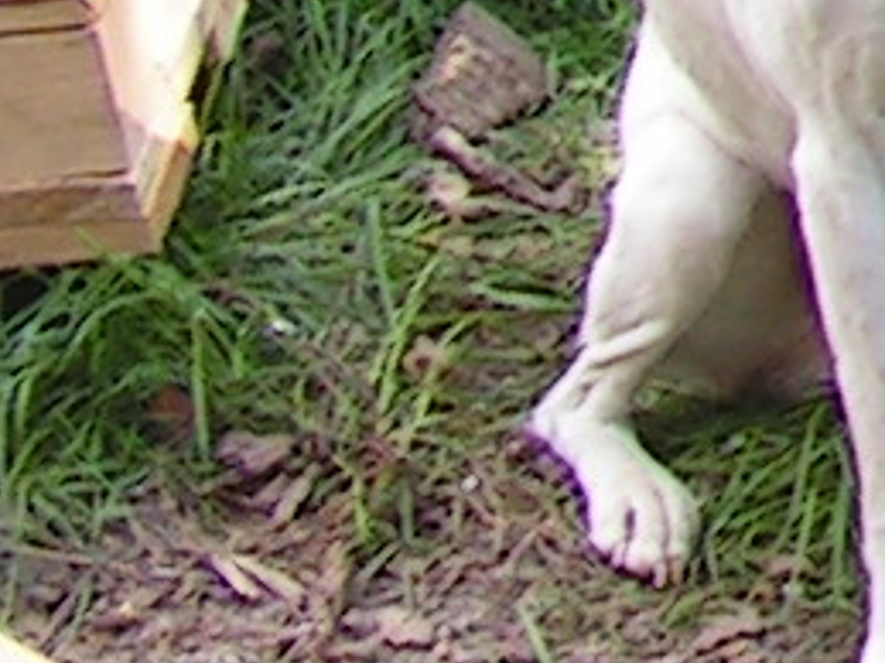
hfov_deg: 6.1
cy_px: -981
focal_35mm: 285
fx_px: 7283
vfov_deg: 5.0
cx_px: 3140
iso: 64
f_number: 4.8
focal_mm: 6
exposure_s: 1/50
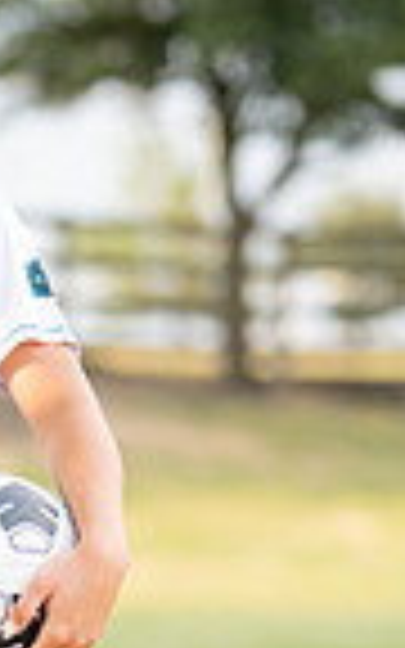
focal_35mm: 244
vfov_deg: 8.5
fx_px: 4309
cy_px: 659
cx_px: -119
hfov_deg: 5.4
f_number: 1.2
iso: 100
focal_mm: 50
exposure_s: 1/1600
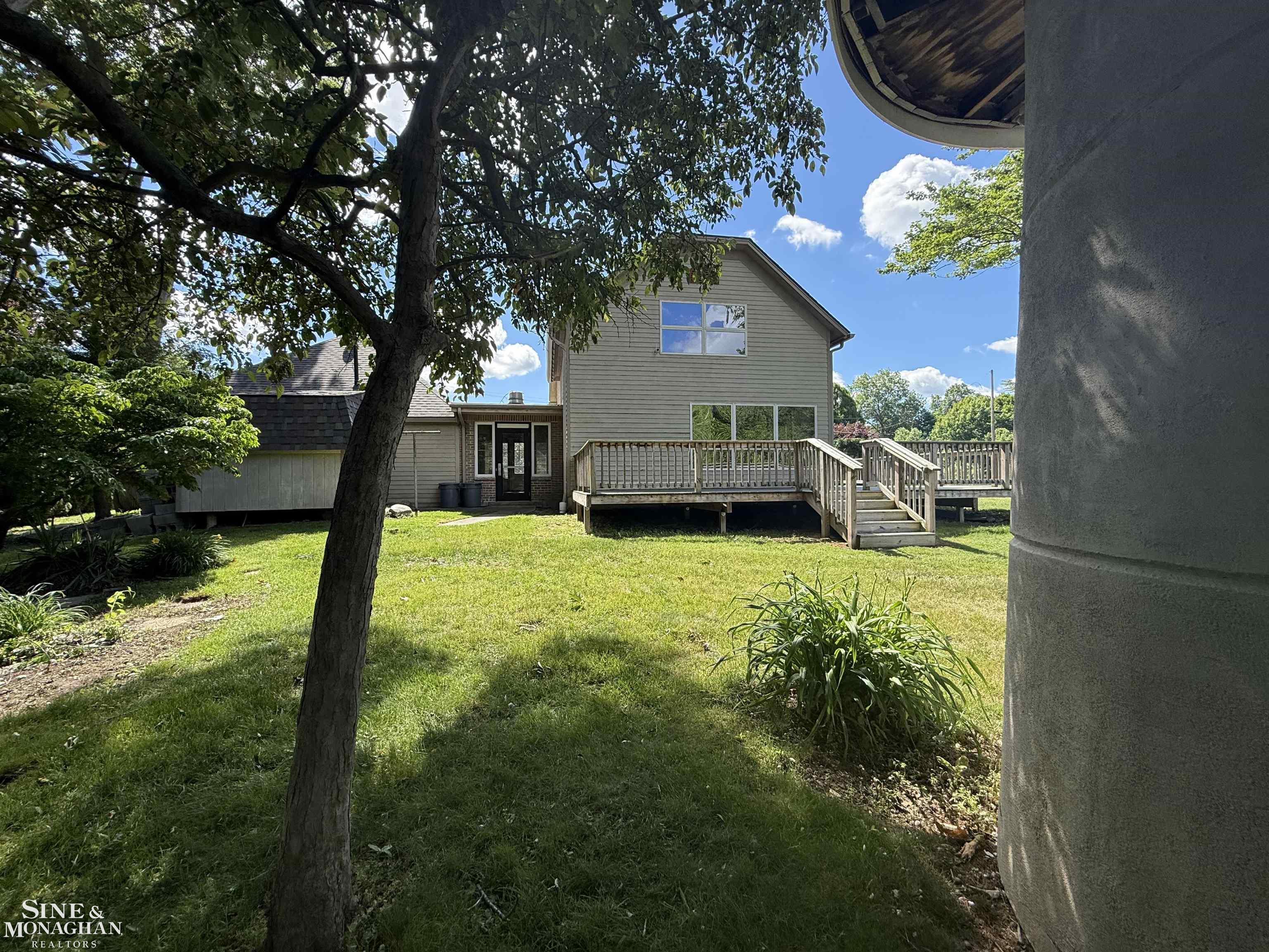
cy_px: 476
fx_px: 513
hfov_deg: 102.1
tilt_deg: +0.8
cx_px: 634
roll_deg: +0.1
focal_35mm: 14
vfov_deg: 85.7
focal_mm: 2.22
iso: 50
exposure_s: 1/631
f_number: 2.2
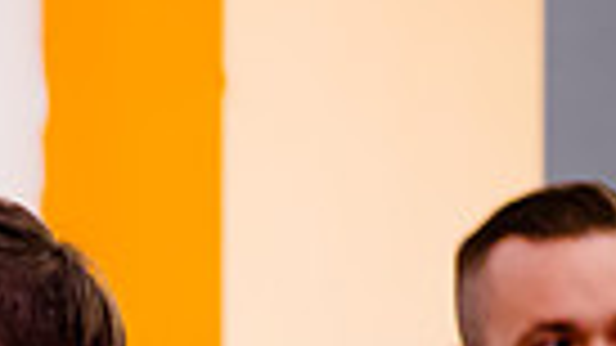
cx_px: -400
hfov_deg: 3.2
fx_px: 10860
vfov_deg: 1.8
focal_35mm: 665
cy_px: 535
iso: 2500
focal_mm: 150
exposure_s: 1/100
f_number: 2.8
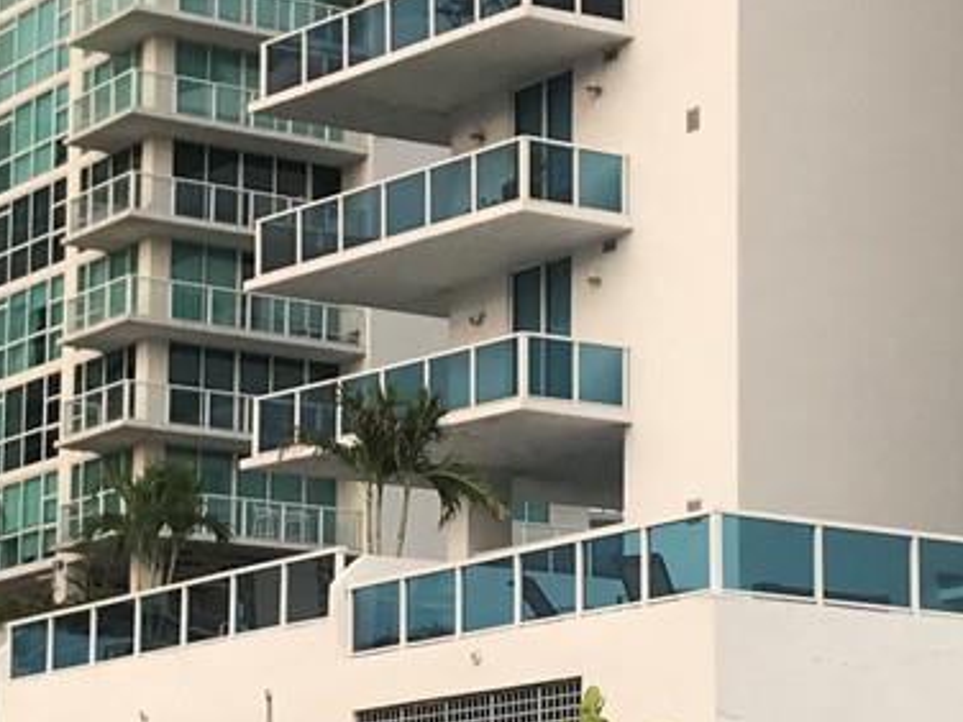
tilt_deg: +10.7
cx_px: 479
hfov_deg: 16.6
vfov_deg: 12.4
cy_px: 461
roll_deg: -0.3
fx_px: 3311
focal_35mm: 119
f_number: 1.8
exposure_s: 1/274
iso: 20
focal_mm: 3.99
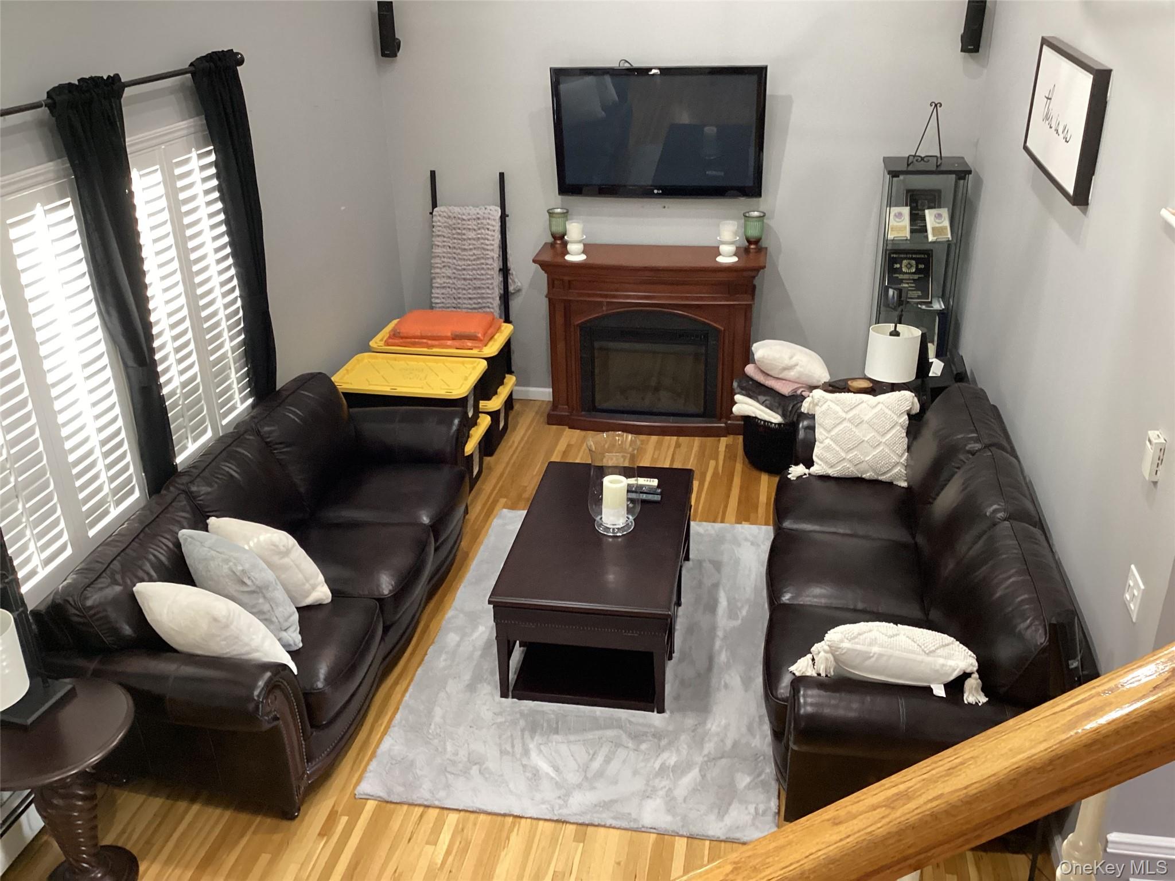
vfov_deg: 45.4
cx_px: 588
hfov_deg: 58.4
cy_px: 440
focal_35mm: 31
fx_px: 1052
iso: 320
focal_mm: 3.3
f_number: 2.4
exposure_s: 1/40
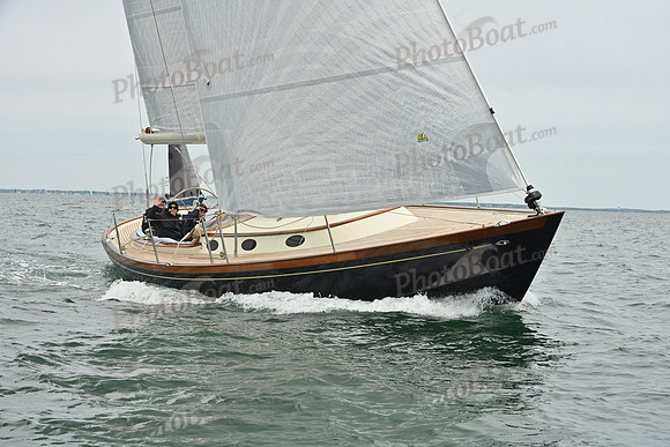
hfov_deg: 28.8
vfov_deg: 19.5
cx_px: 335
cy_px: 224
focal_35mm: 70
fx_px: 1303
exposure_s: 1/1000
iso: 320
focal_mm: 70
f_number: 10
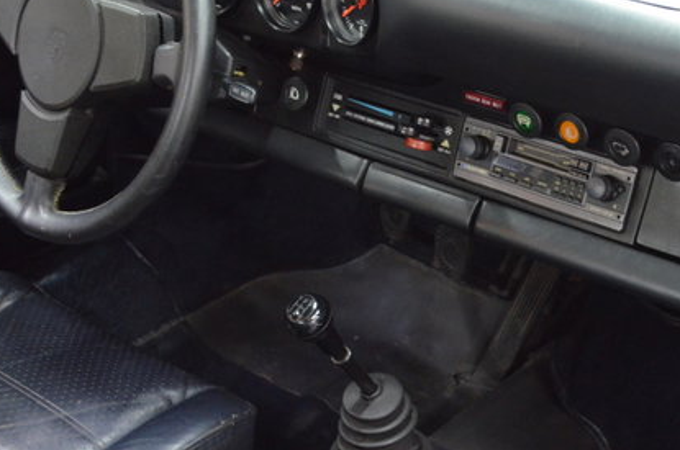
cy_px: 200
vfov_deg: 22.2
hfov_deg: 32.6
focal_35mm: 61
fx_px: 1150
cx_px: 474
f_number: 4
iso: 2800
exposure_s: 1/30
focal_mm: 22
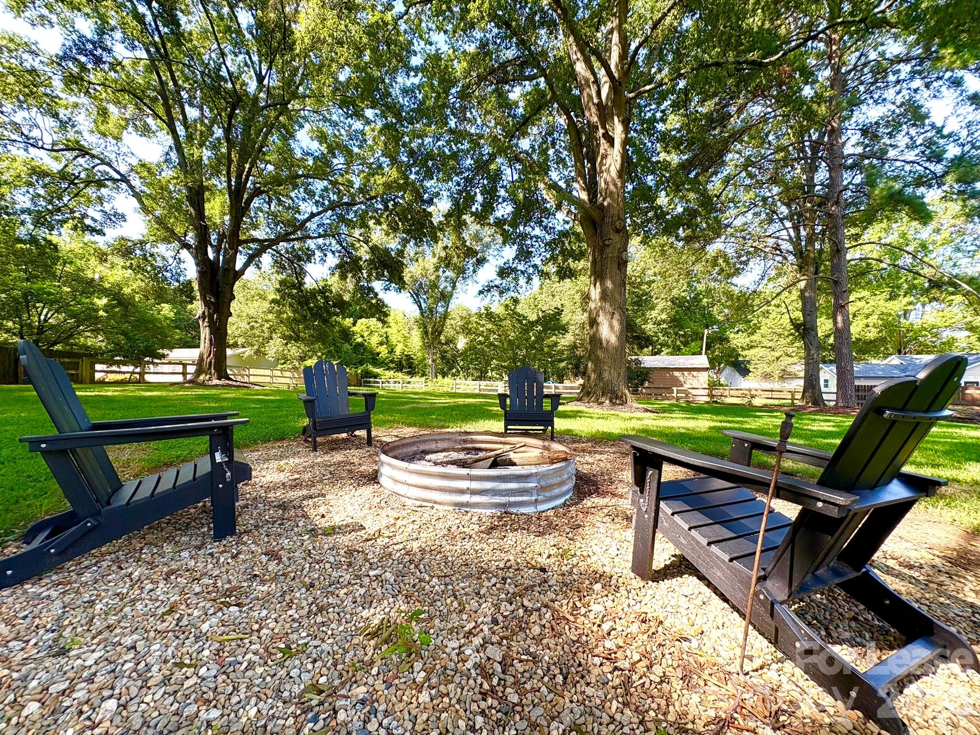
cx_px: 490
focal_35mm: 14
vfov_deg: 85.7
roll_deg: +0.2
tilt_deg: +0.6
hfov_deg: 102.1
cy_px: 368
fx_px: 396
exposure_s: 1/364
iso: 64
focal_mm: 2.22
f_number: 2.2
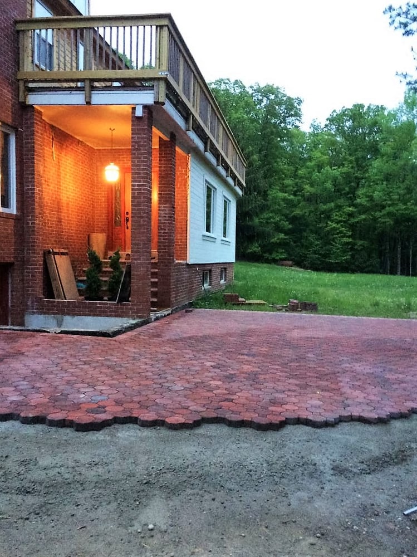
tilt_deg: -4.6
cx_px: 208
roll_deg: -2.3
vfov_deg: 61.7
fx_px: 466
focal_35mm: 29
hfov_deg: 48.2
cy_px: 278
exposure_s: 1/24
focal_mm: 4.15
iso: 320
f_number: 2.2
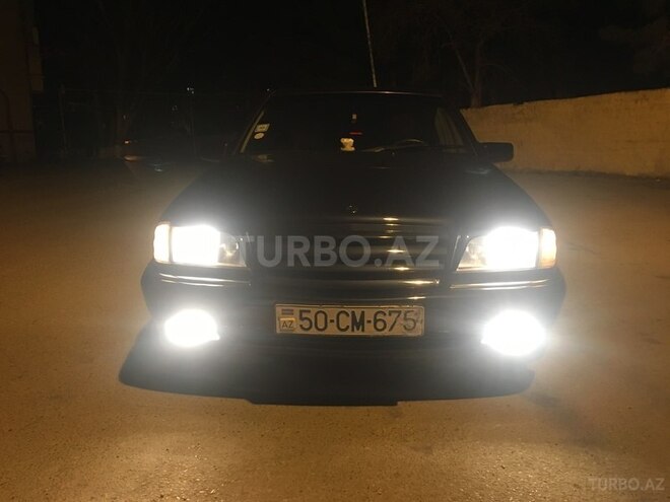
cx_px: 335
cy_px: 251
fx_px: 561
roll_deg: +1.5
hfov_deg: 61.7
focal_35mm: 29
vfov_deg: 48.2
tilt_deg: -8.5
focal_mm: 4.15
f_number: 2.2
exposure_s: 1/33
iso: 160
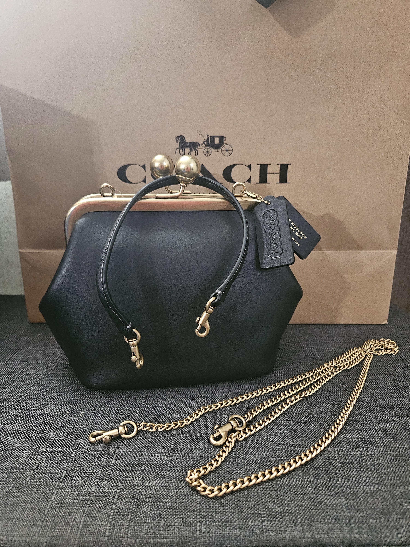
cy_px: 274
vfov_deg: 73.9
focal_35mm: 23
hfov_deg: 58.9
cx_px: 205
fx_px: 363
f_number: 1.8
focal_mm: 5.4
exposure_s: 1/24
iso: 1250
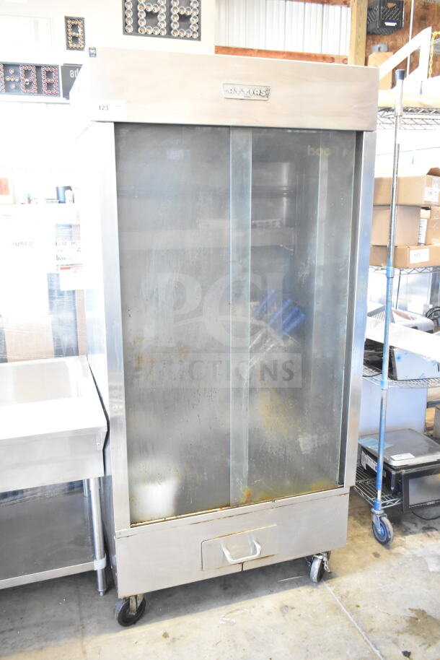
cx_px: 220
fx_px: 550
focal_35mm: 30
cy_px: 330
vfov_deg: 61.9
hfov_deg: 43.6
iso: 2800
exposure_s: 1/30
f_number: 3.5
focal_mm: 20
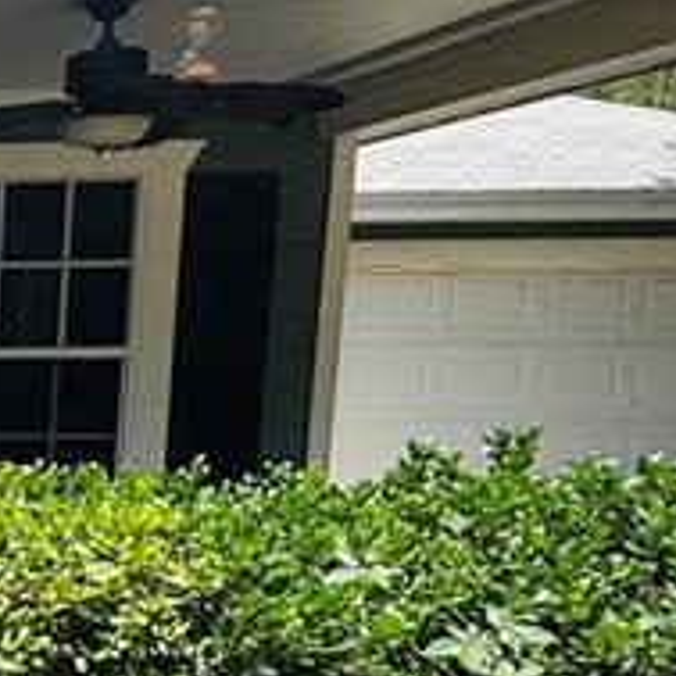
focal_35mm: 67
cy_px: 565
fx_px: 1480
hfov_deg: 17.1
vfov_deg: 25.2
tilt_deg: -7.1
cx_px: -744
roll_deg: -0.1
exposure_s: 1/779
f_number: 2.2
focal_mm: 2.22
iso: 50
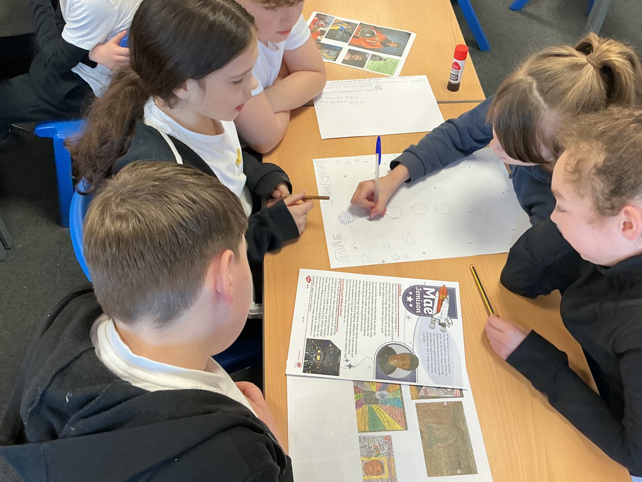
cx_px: 350
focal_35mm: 34
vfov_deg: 41.7
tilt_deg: -47.7
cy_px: 205
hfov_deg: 53.9
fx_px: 631
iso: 100
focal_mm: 3
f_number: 1.8
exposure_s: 1/60
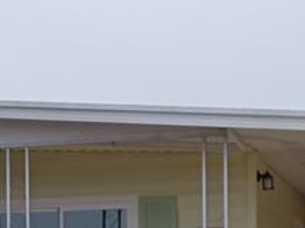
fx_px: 995
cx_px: 95
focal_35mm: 113
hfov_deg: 17.4
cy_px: 302
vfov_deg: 12.7
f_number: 1.8
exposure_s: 1/100
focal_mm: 4.6
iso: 40
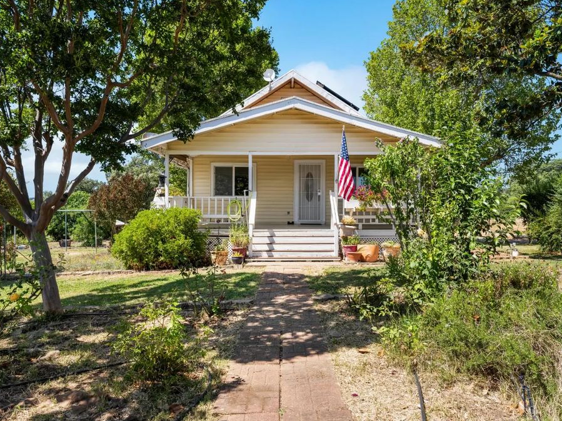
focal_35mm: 23
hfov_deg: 73.9
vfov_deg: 58.9
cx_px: 291
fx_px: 373
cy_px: 209
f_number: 8
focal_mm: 21
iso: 250
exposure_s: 1/80
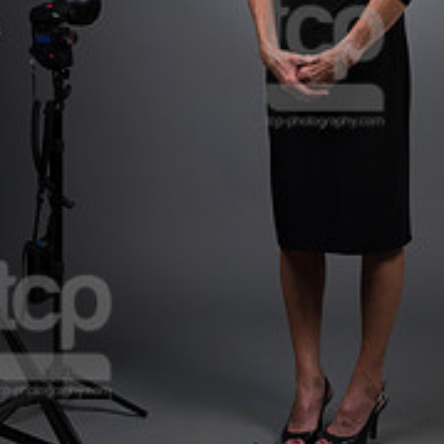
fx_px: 2481
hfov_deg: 10.2
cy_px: 60
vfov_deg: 10.2
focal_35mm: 171
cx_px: 325
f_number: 5.6
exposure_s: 1/250
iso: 160
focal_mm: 80
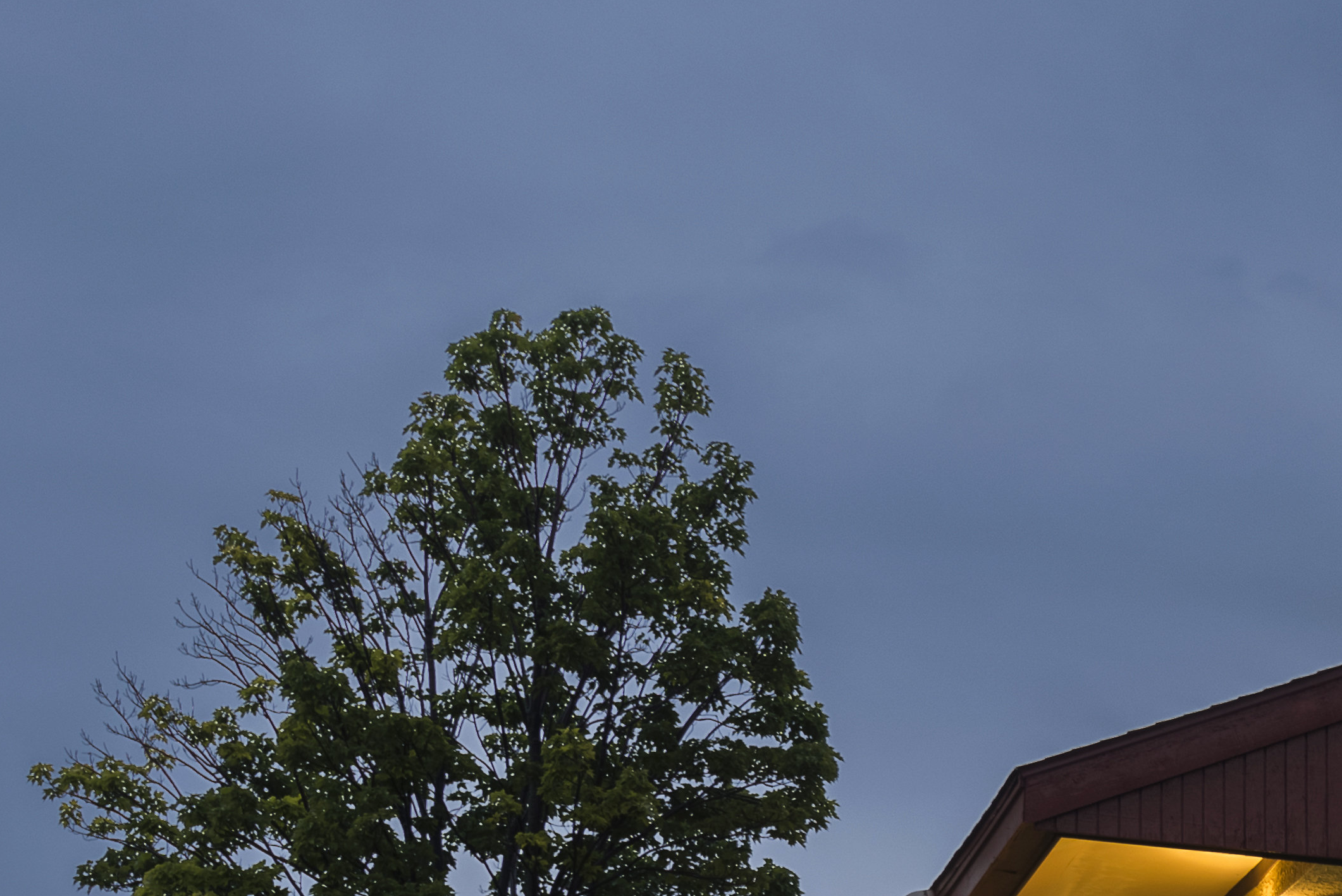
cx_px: 2086
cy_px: 1178
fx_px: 4139
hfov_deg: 16.6
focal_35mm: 111
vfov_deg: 12.0
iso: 200
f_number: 6.3
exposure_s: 1/13
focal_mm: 32
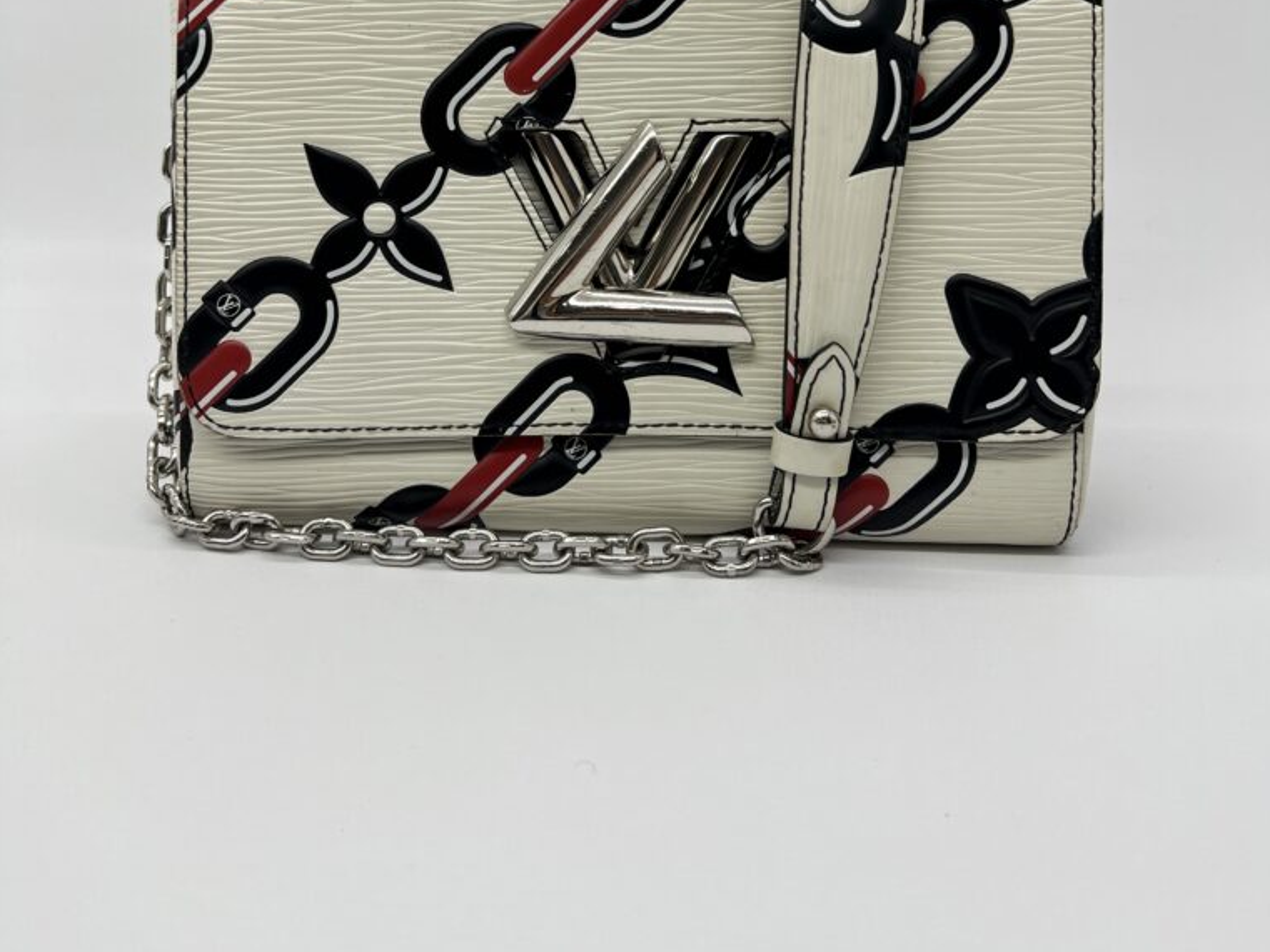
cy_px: 223
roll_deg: -1.4
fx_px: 1284
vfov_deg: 39.5
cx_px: 638
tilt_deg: -10.1
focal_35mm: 35
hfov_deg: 52.6
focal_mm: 5.7
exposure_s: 1/187
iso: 40
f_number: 1.5
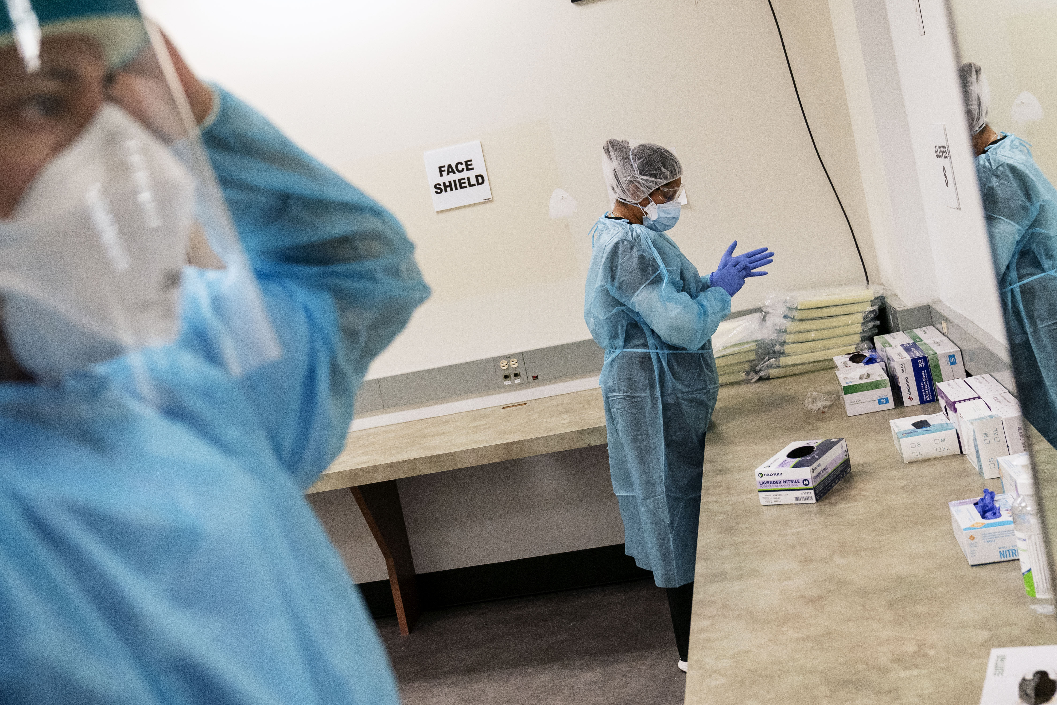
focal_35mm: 44
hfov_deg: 44.5
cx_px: 485
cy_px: 272
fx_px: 1292
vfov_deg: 30.4
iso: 3200
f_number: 4
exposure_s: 1/250
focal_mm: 33
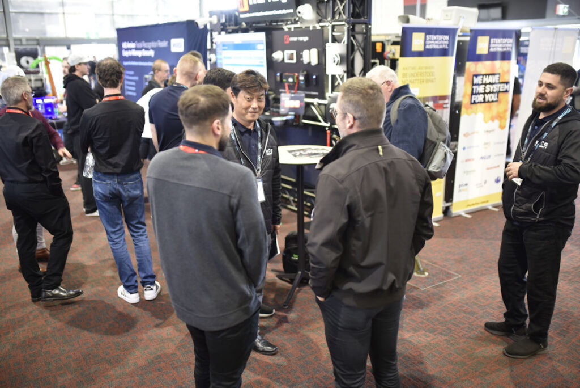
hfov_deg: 54.4
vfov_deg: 37.9
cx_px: 290
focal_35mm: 35
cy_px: 194
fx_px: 564
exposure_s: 1/60
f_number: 1.4
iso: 1000
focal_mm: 35
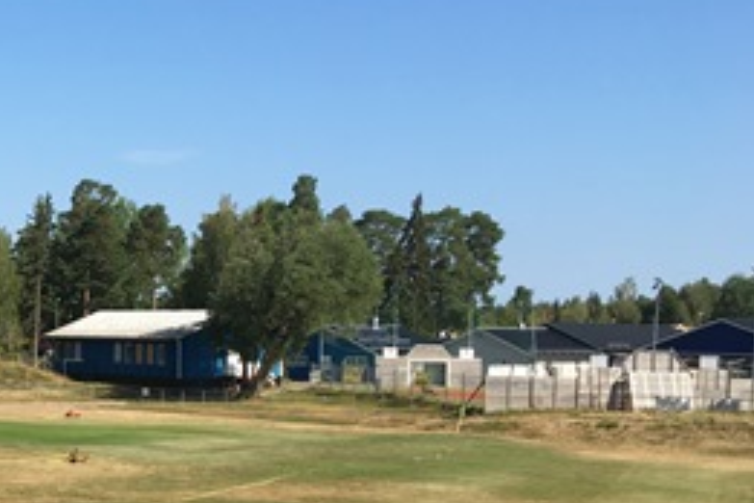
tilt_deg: -2.1
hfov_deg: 26.3
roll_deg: -1.2
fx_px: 1466
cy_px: 384
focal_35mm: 70
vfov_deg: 19.3
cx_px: -100
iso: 25
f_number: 2.2
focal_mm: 4.15
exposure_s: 1/1538
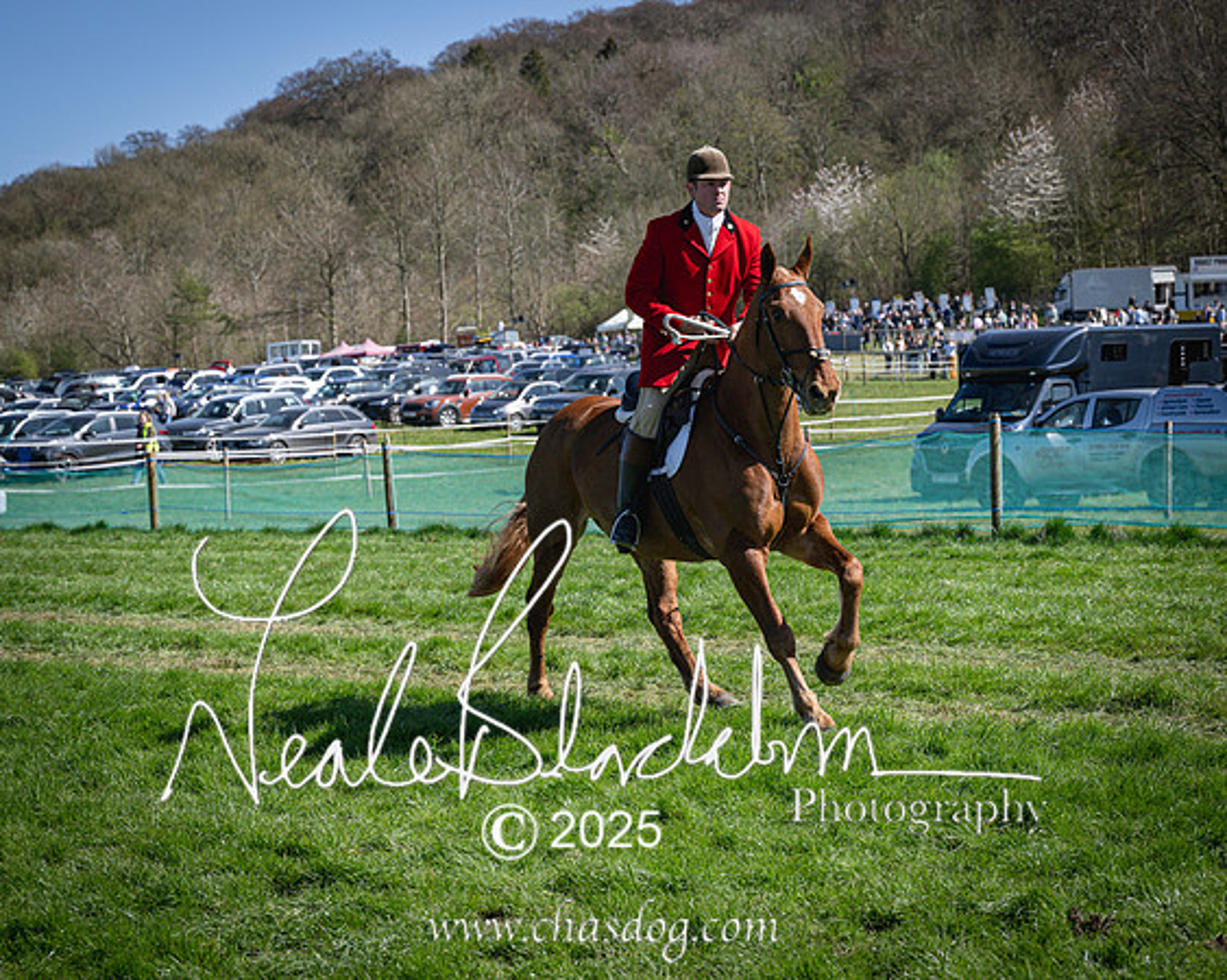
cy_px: 493
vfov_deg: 19.3
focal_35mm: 80
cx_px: 609
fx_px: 2889
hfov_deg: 24.0
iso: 400
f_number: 5
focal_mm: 70
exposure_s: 1/2000
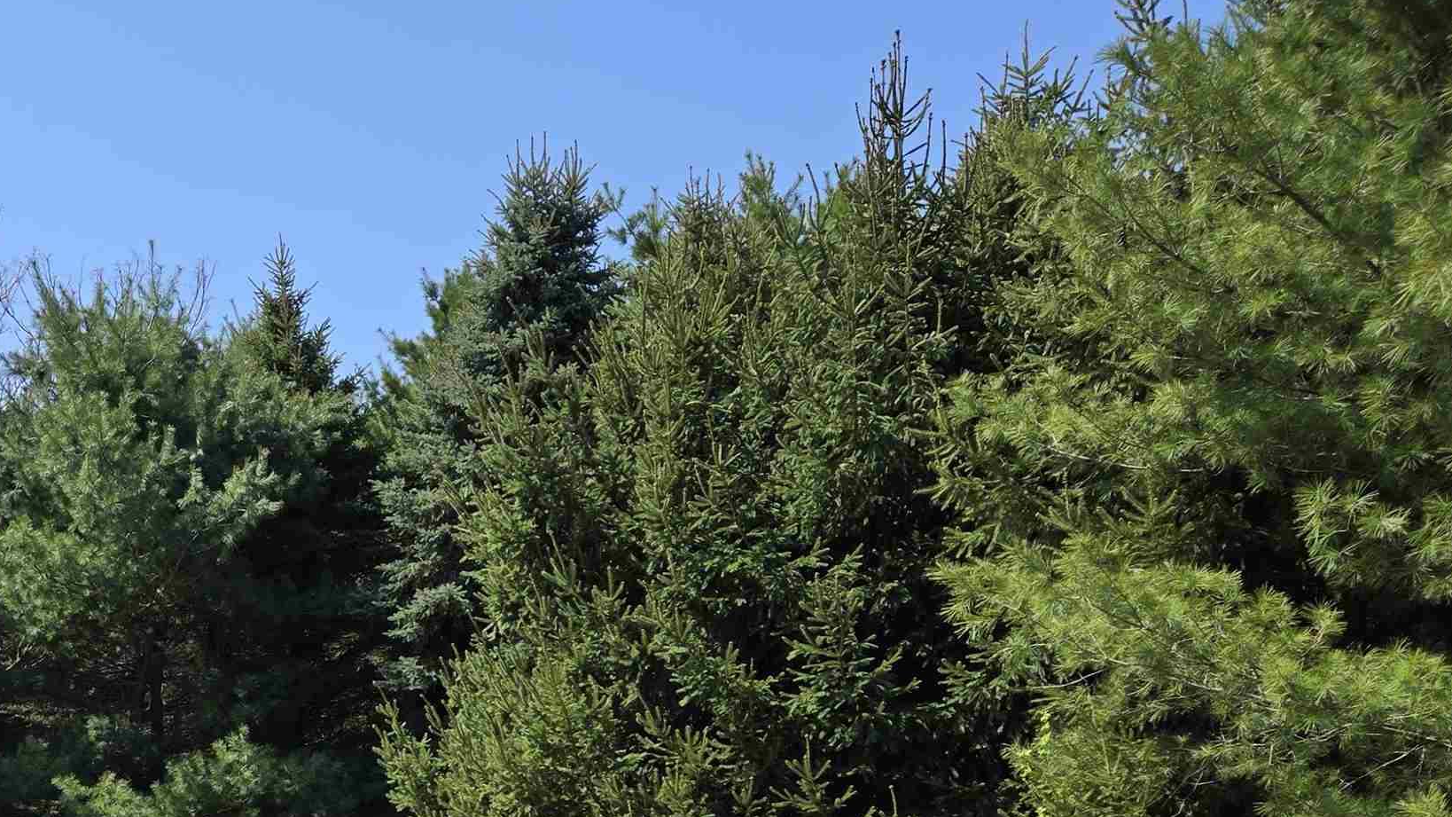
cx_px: 359
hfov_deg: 42.4
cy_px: 913
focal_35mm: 47
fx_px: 1809
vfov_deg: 23.7
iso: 25
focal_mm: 5.4
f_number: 1.8
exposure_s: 1/1304
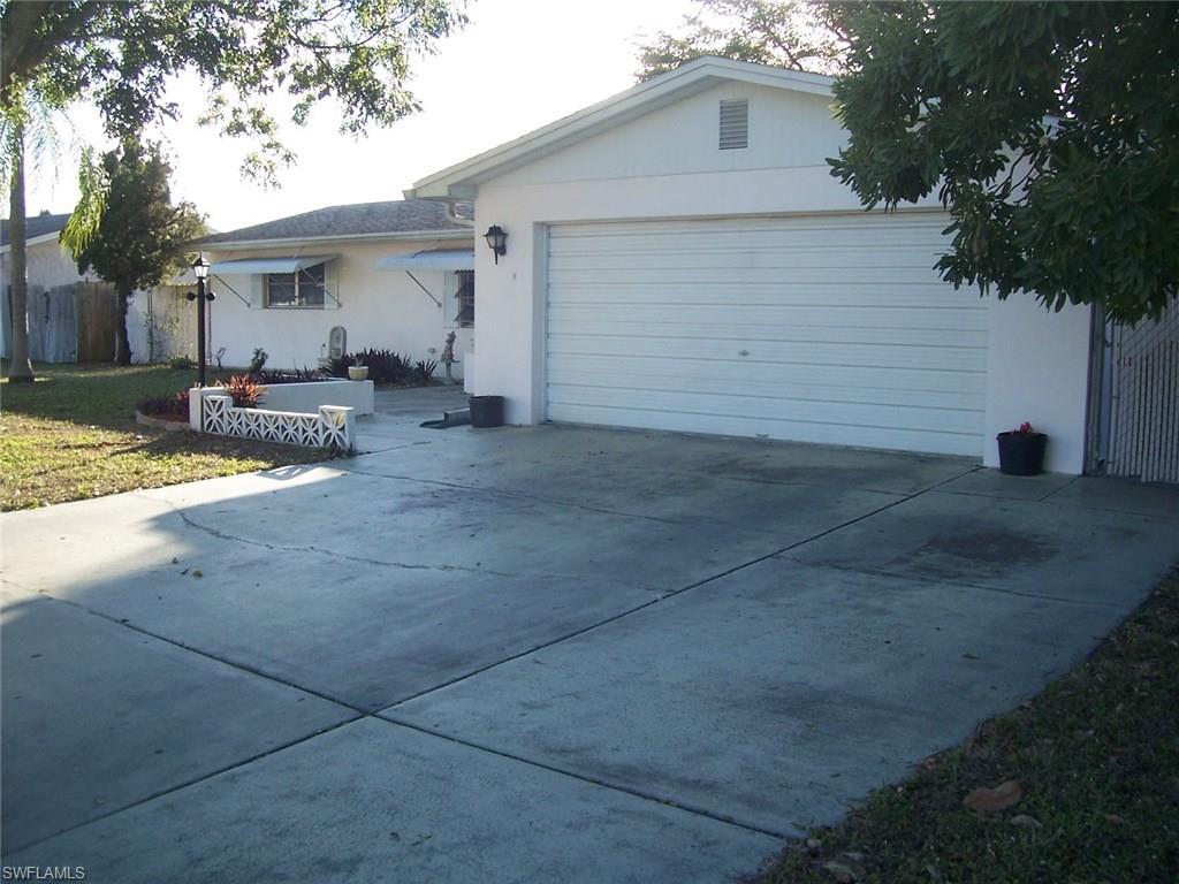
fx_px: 1158
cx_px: 590
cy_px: 442
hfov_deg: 54.0
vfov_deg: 41.8
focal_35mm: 34
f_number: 2.7
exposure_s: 1/350
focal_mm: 5.6
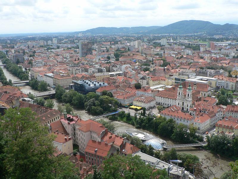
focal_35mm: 36
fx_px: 248
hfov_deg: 51.4
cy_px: 90
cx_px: 119
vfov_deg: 39.7
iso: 80
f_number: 5
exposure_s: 1/400
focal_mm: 6
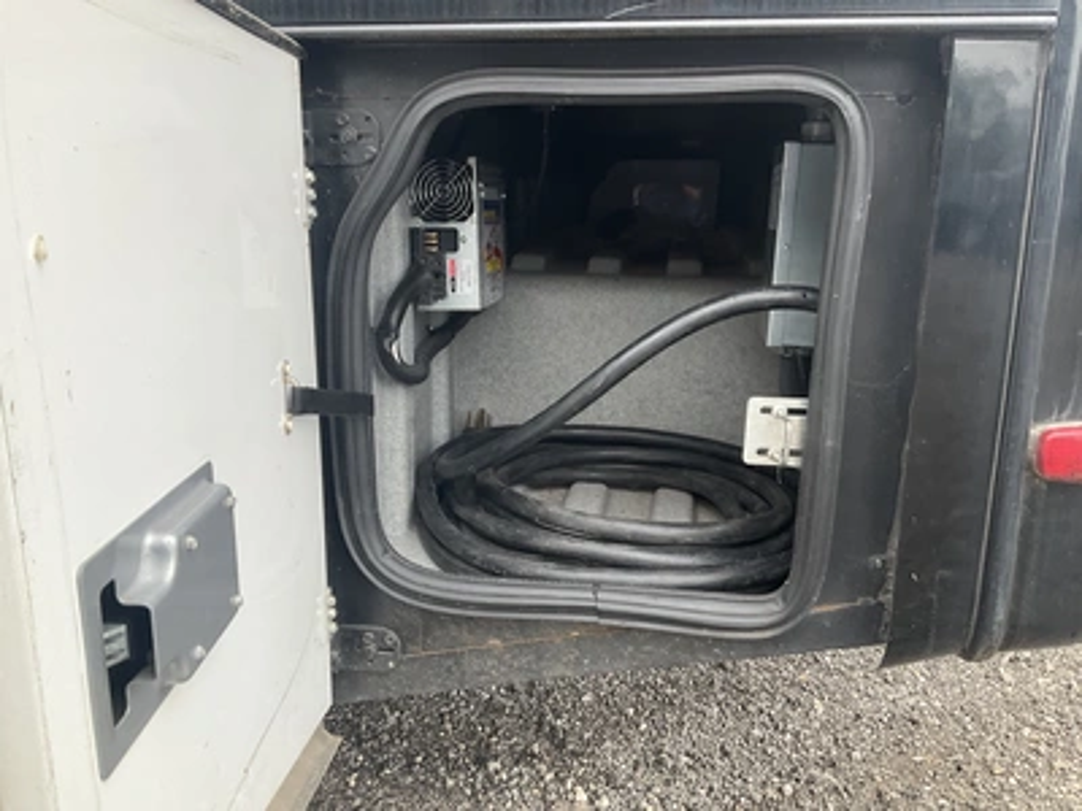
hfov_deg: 61.7
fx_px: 906
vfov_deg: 48.2
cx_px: 541
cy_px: 406
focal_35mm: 29
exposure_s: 1/122
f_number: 1.8
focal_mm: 3
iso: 32
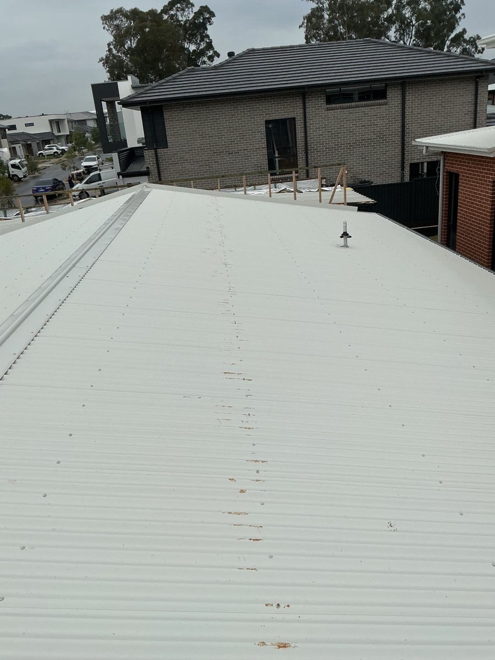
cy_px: 330
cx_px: 248
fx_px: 553
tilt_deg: -20.5
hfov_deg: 48.2
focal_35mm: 29
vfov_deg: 61.7
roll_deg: +4.9
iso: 25
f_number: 1.8
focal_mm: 3
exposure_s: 1/1342
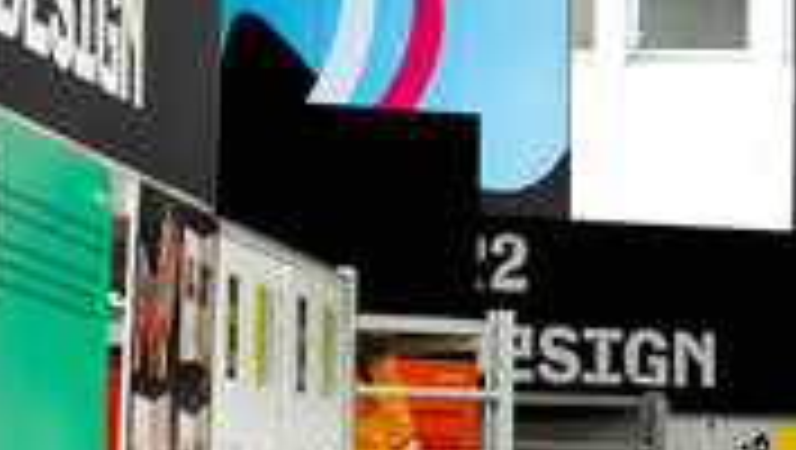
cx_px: 1048
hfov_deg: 8.6
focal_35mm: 248
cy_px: 110
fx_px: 5240
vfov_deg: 4.9
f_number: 4.5
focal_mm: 40.1
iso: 320
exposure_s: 1/250
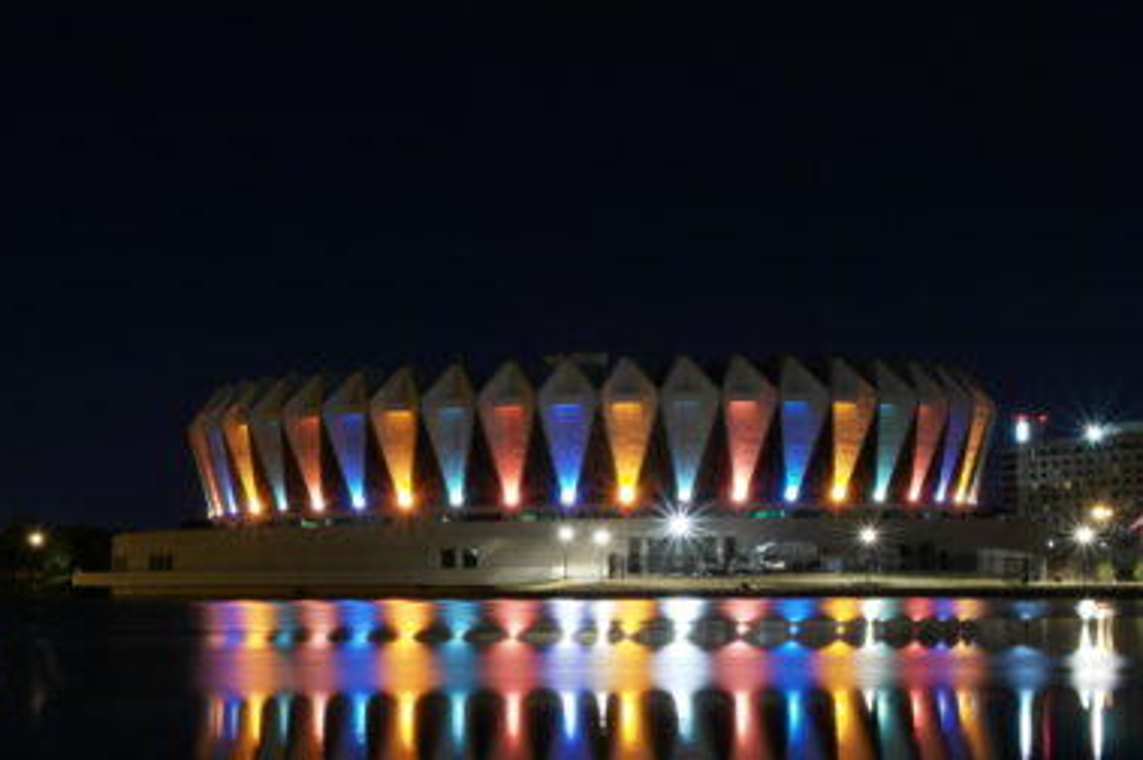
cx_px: 12
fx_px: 2316
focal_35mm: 73
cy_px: 570
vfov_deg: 18.5
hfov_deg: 26.3
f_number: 14
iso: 200
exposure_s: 15
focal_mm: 24
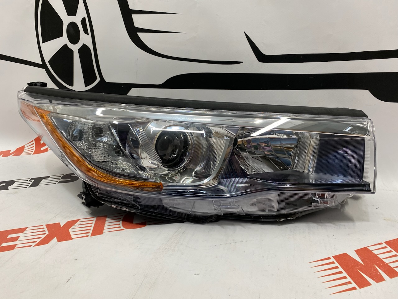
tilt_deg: -17.5
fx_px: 299
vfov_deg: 53.1
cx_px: 199
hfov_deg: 67.3
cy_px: 150
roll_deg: -0.3
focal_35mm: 26
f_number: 1.8
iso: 125
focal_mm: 4.25
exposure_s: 1/100
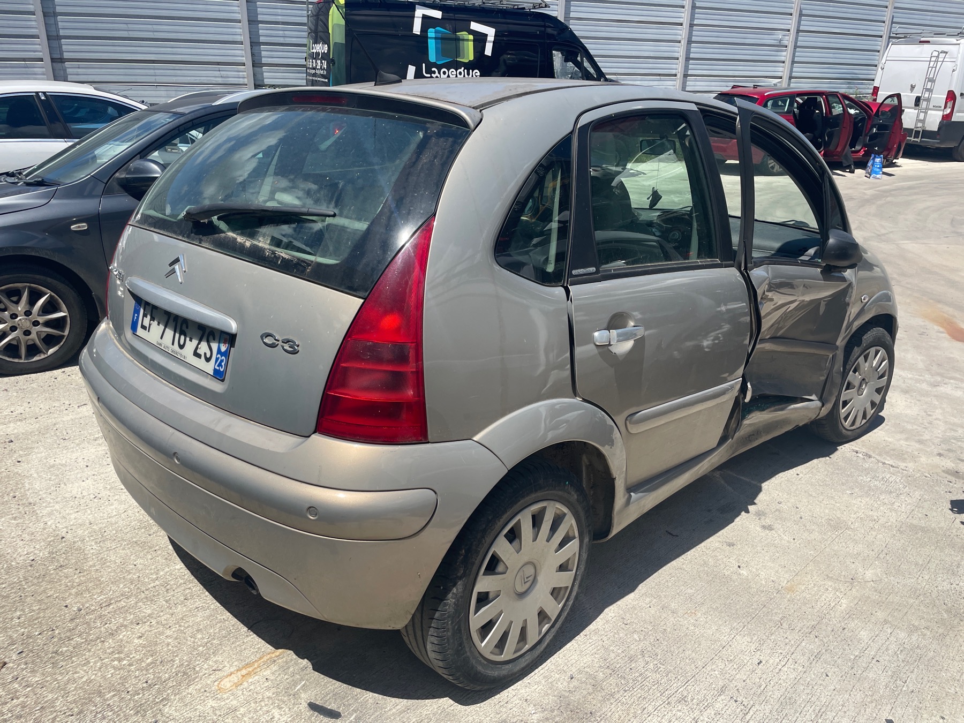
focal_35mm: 26
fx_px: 724
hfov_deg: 67.3
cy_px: 362
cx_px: 482
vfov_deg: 53.1
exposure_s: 1/4000
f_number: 1.6
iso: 32
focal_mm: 4.2
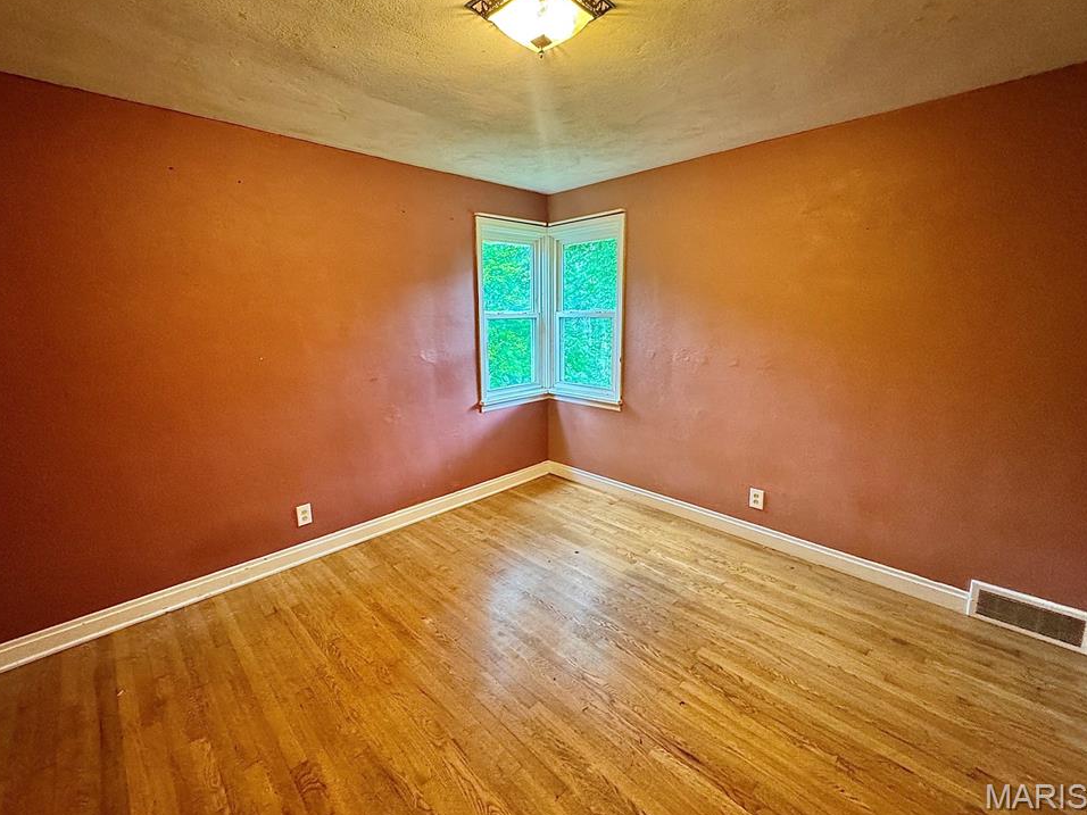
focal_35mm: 15
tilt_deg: -9.9
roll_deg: +0.8
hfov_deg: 98.1
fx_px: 471
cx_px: 517
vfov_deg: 81.7
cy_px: 384
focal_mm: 2.22
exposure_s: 1/60
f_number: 2.2
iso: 640
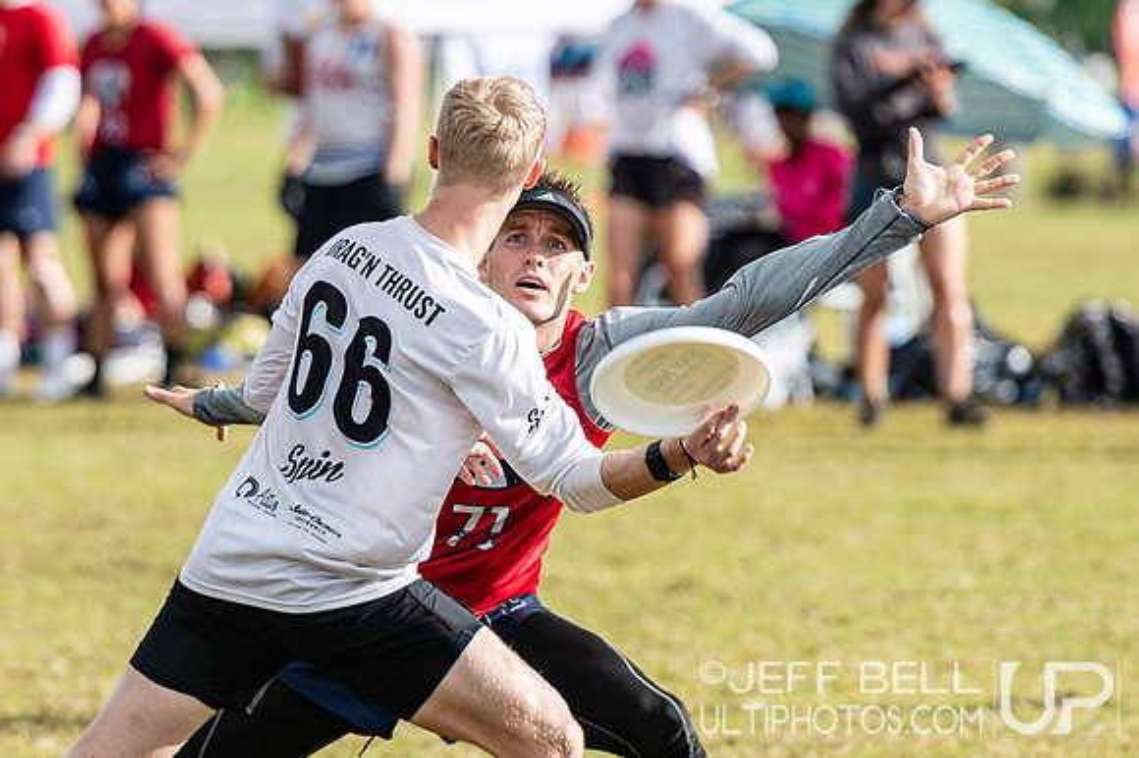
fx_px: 18142
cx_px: 423
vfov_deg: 2.4
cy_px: 365
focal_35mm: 574
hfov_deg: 3.6
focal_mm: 200
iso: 64
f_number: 3.2
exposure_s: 1/1000
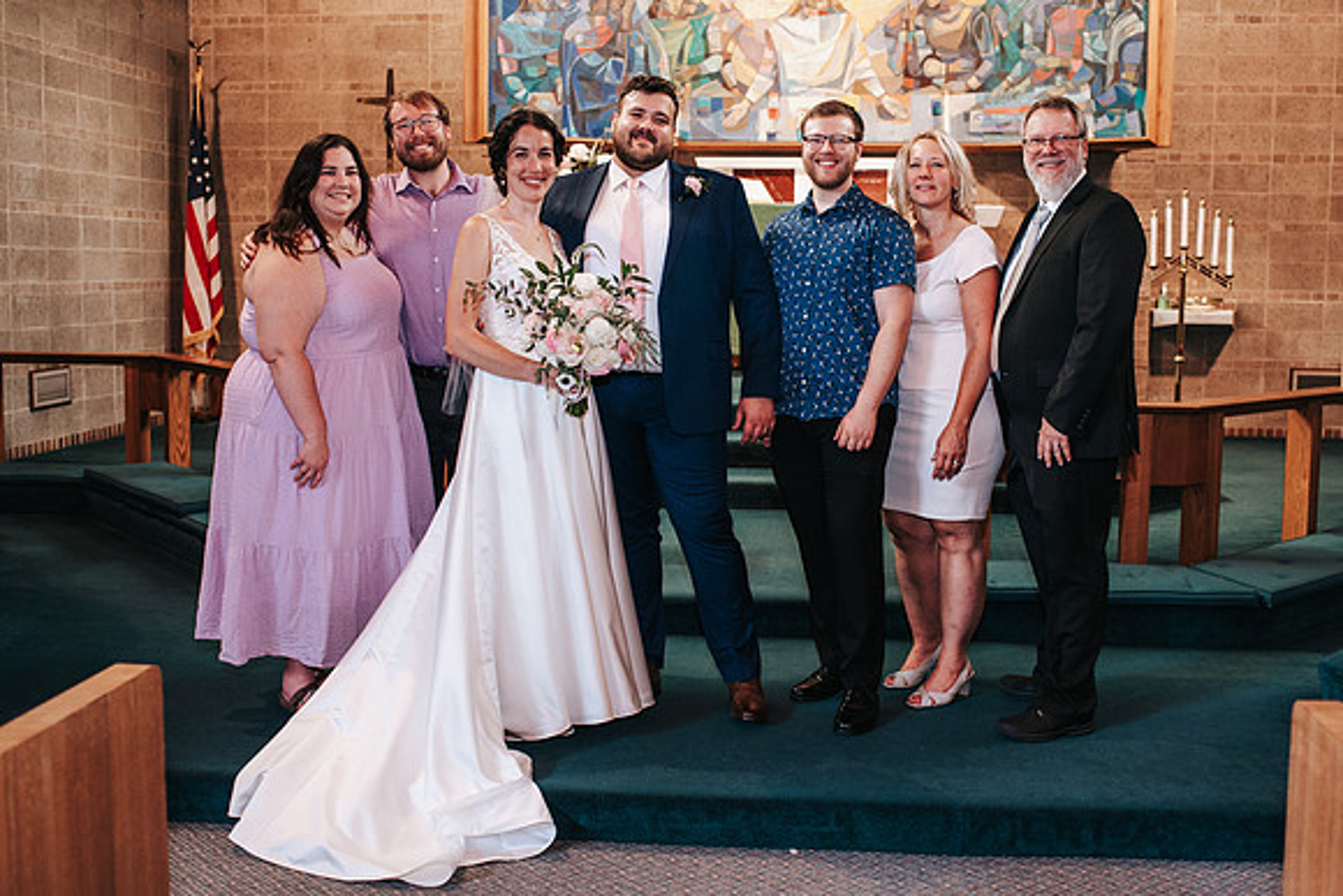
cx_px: 727
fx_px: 1464
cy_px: 403
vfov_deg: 34.0
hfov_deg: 49.2
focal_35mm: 39
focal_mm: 35
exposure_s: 1/125
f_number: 3.2
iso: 1000
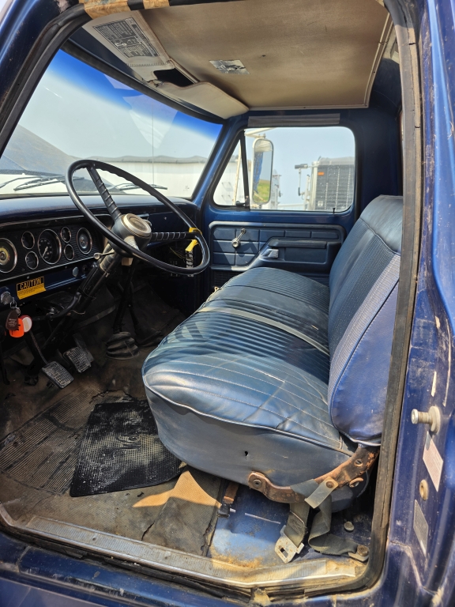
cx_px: 228
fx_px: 403
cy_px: 304
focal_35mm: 23
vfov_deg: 73.9
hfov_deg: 58.9
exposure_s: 1/909
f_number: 1.7
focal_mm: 6.3
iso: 40
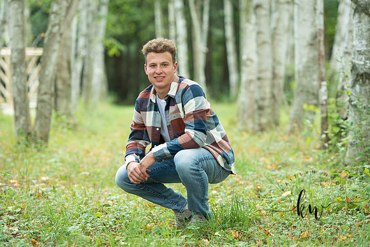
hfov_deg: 16.8
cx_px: 185
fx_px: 1254
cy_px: 124
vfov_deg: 11.2
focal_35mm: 122
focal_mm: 122
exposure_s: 1/200
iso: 400
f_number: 3.2
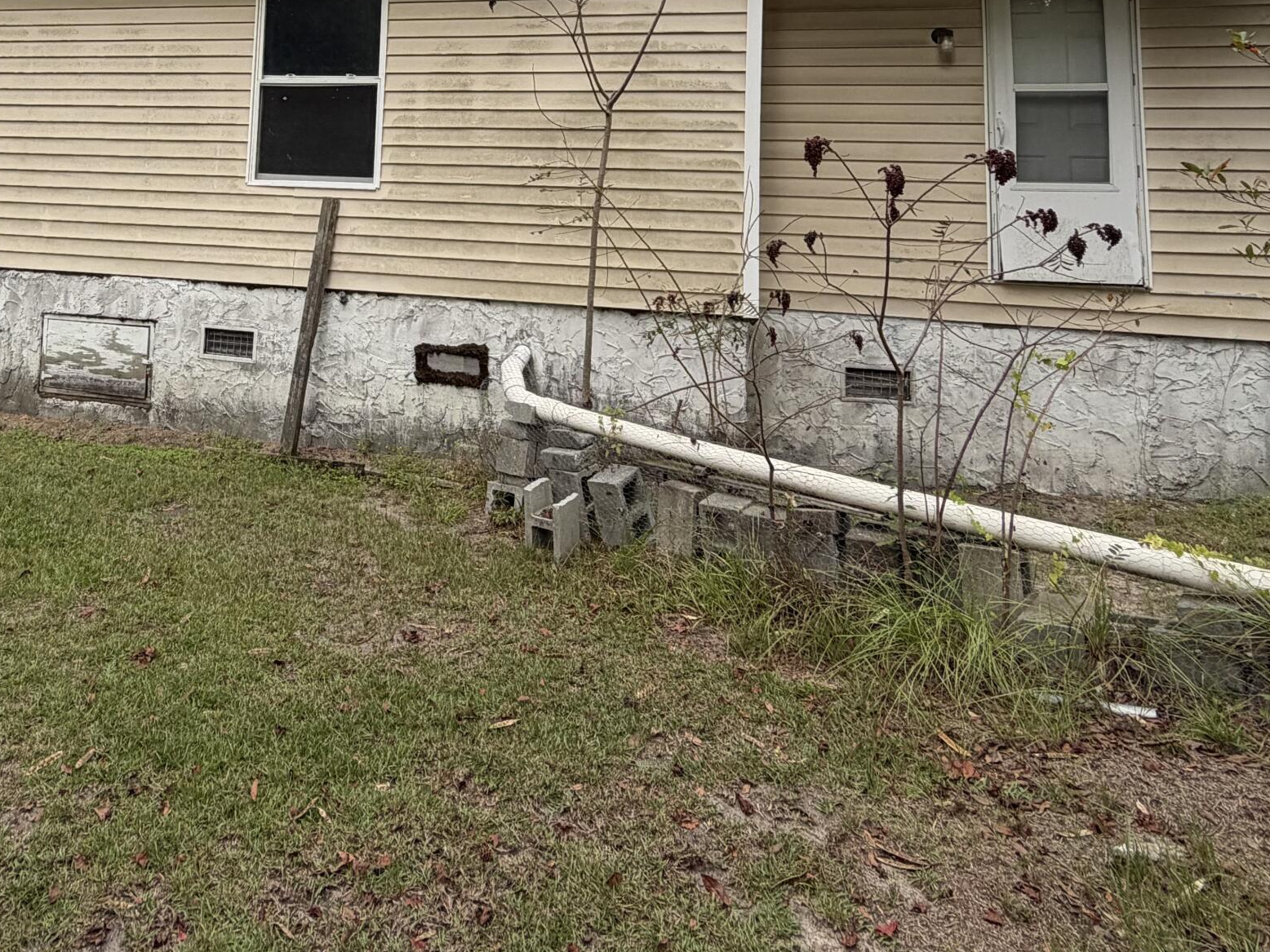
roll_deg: -1.3
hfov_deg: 63.2
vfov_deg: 47.1
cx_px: 394
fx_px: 991
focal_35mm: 27
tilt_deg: +4.9
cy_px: 125
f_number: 2.2
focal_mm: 2.22
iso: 64
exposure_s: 1/502
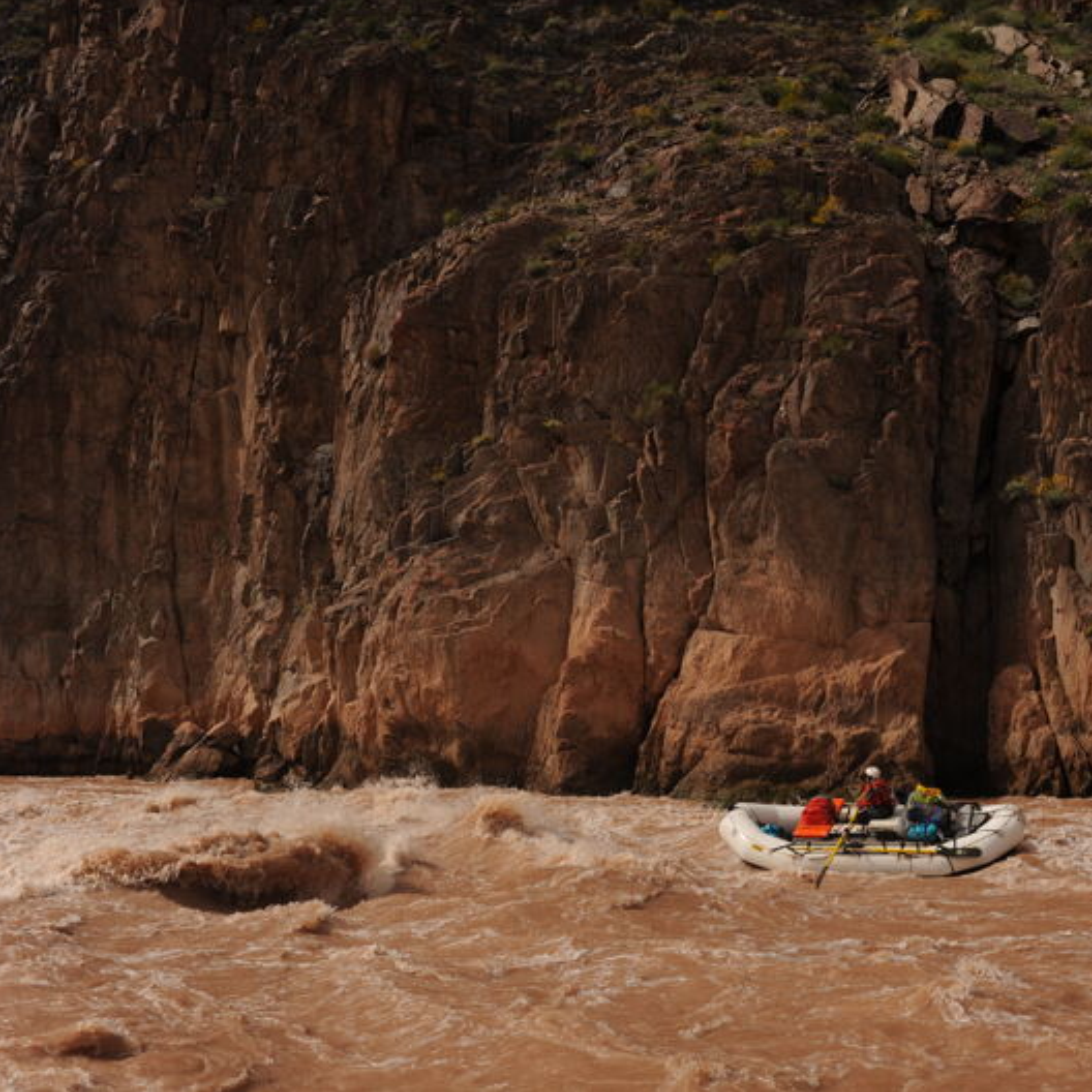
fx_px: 1606
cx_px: 676
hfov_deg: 37.3
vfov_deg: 37.6
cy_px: 544
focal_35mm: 45
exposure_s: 1/800
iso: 200
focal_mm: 35
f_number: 9
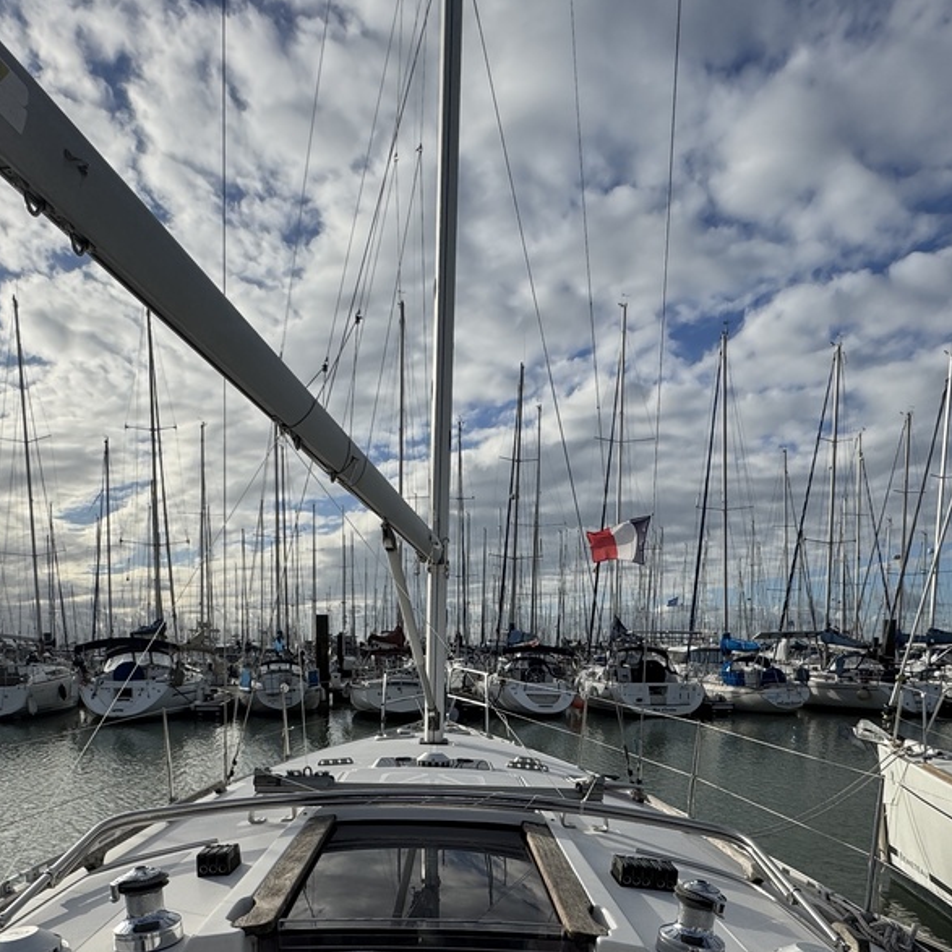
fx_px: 840
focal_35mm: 27
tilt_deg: -2.8
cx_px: 448
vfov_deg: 56.3
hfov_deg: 59.0
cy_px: 707
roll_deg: +0.2
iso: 50
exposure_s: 1/3546
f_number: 2.2
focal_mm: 2.22
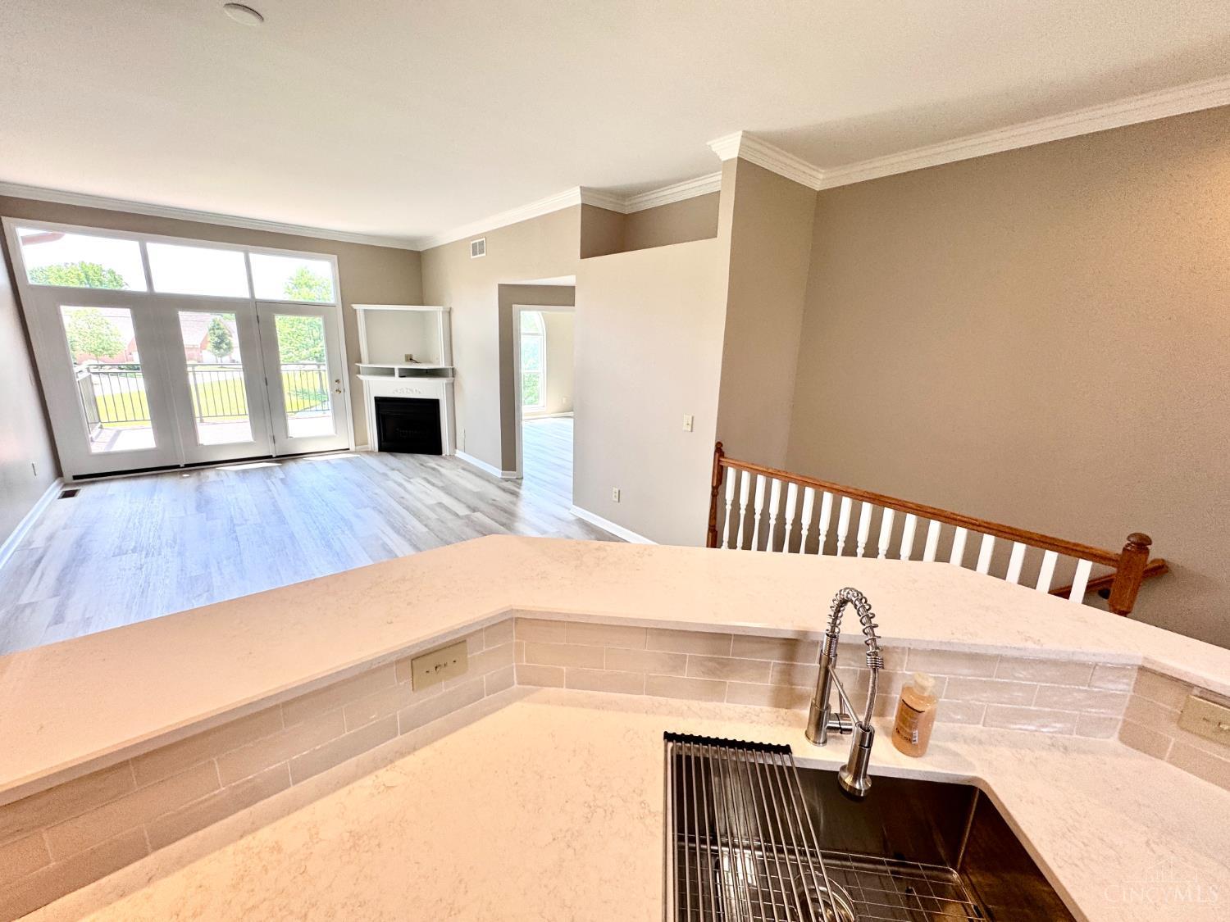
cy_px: 461
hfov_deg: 102.1
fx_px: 497
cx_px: 615
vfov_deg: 85.7
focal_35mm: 14
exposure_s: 1/120
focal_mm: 2.22
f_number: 2.2
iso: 80
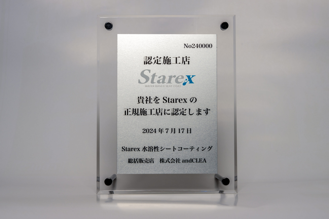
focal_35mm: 56
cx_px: 164
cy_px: 110
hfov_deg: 35.6
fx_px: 512
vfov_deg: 24.2
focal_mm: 56
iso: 100
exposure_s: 1/100
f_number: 13
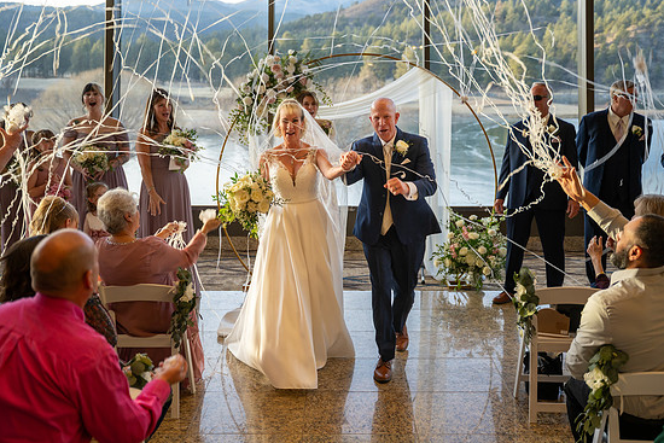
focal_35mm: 46
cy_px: 220
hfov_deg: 42.7
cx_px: 337
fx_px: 849
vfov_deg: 29.3
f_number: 2.8
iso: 250
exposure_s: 1/100
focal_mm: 42.1
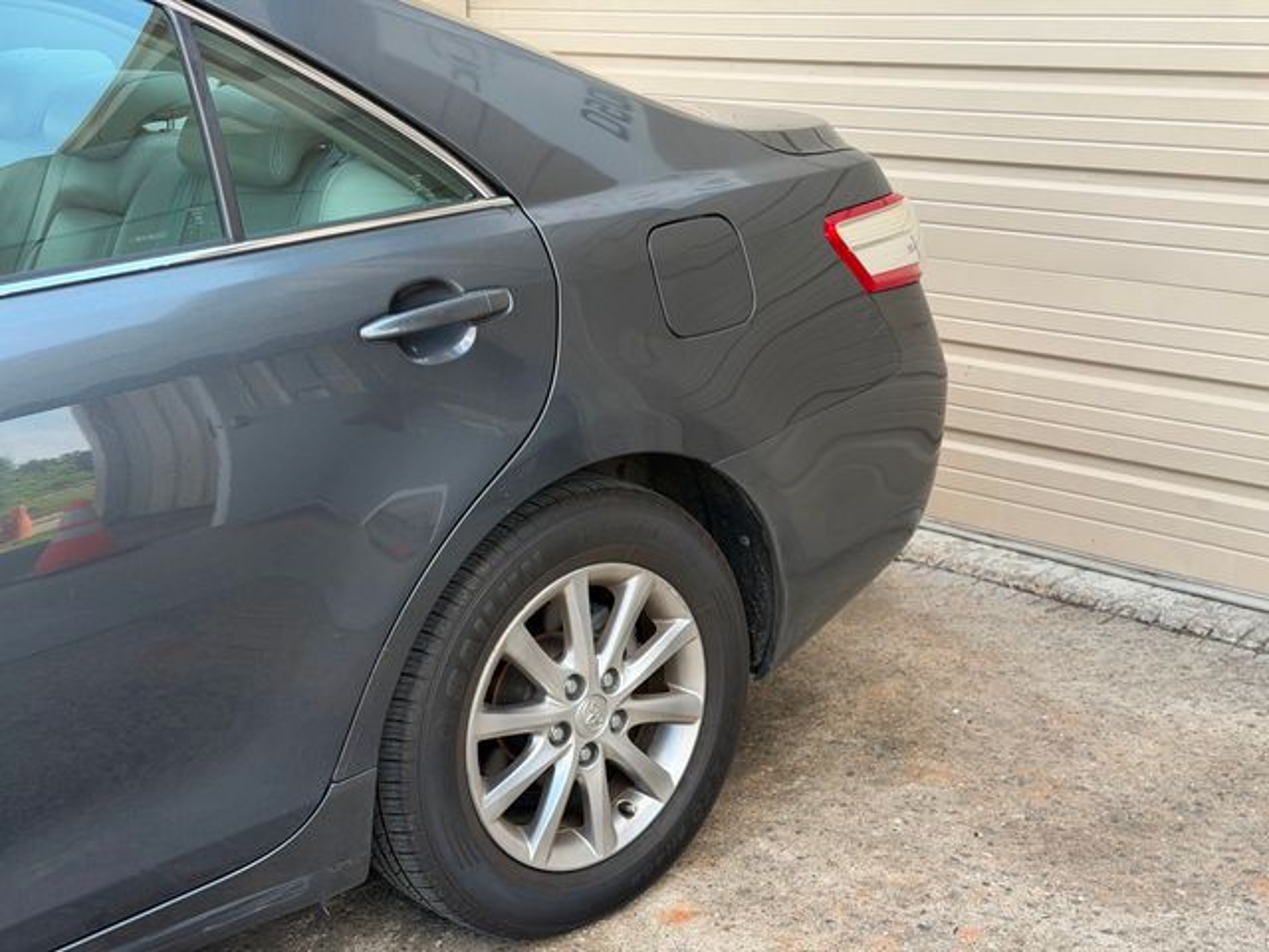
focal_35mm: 48
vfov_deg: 30.3
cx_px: 634
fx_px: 1760
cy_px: 476
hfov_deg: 39.7
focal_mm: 6.76
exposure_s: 1/434
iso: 64
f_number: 1.78
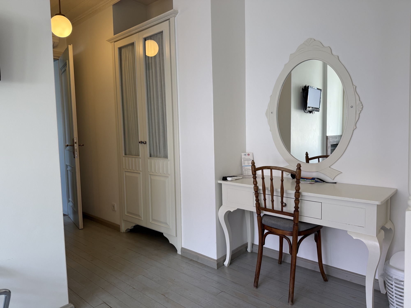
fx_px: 285
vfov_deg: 56.8
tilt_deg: -3.6
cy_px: 154
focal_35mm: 24
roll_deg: +1.4
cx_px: 206
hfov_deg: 71.6
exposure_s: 1/100
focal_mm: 6.76
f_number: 1.78
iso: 100
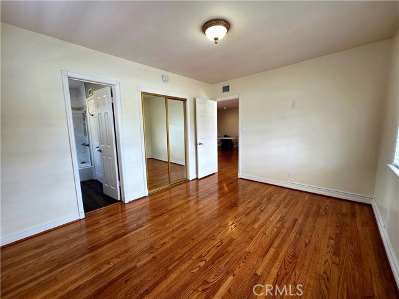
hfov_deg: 106.2
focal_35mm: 13
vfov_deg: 89.9
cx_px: 200
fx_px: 150
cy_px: 150
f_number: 1.9
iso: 100
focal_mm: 2.2
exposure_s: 1/120
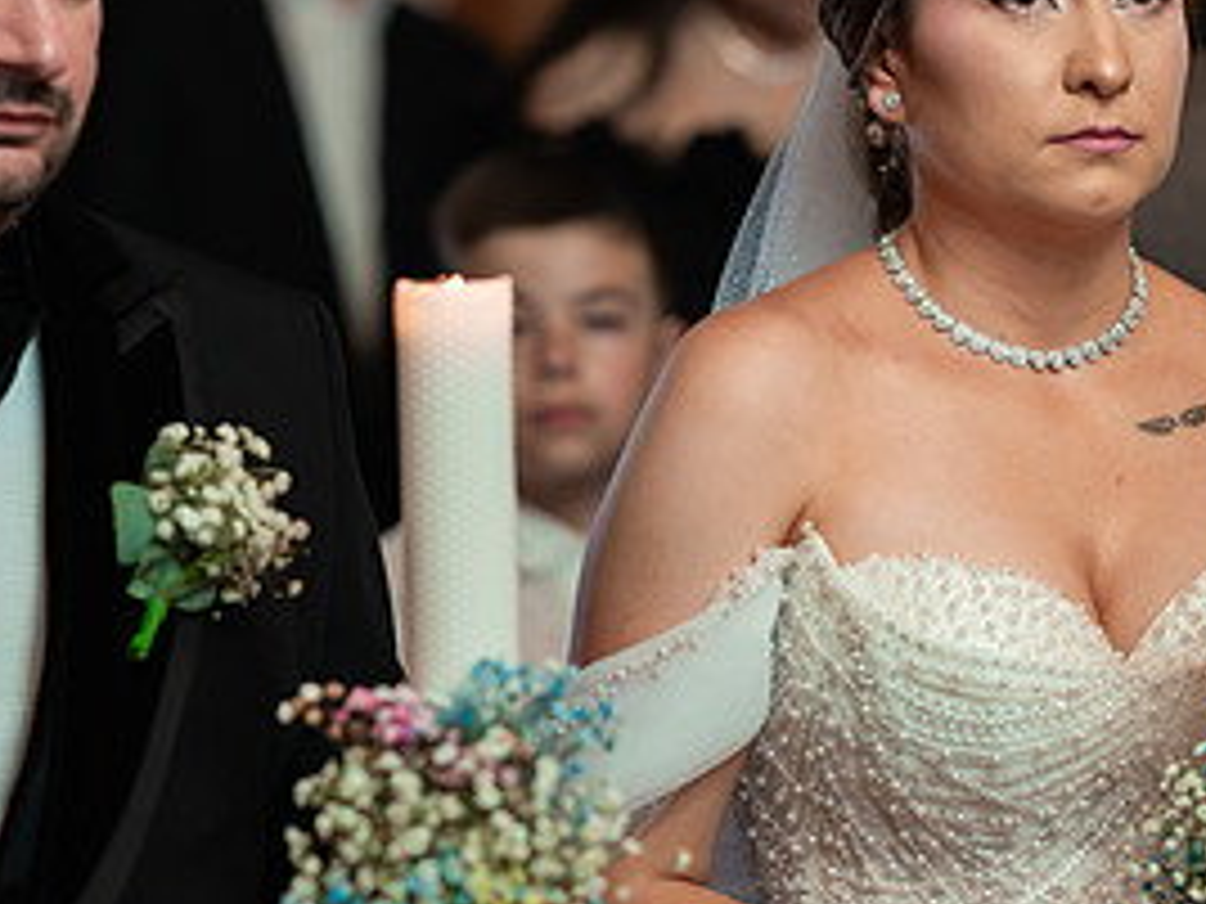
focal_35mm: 177
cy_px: 414
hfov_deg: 11.2
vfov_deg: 8.4
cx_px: 770
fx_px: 6167
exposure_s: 1/250
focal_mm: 85
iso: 1600
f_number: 2.2
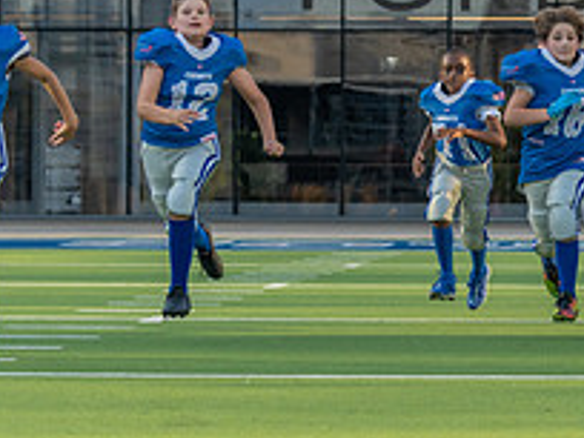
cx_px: 632
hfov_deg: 10.1
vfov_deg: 7.7
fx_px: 3256
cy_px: 164
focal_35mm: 193
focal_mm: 70
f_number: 3.5
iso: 500
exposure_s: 1/1250
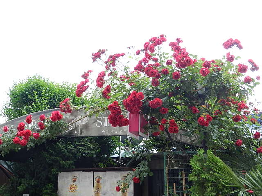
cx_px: 131
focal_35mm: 38
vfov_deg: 37.7
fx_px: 288
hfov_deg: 49.0
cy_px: 98
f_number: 4
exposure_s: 1/160
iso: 160
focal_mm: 6.9
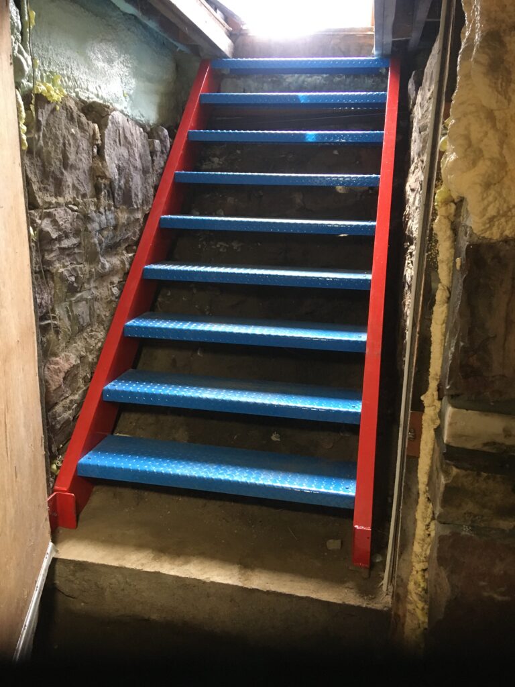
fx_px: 575
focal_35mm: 29
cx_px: 258
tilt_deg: -16.7
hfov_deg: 48.2
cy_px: 344
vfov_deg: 61.7
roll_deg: -1.0
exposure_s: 1/30
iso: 160
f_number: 2.2
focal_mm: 4.15
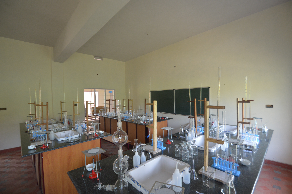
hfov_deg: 100.4
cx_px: 146
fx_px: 122
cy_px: 97
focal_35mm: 15
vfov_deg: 77.2
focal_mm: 10
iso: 450
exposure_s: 1/60
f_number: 3.5
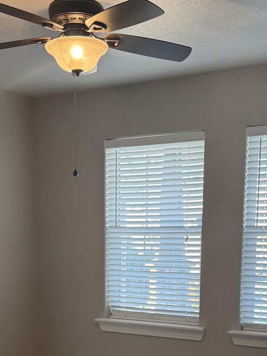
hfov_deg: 26.1
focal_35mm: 56
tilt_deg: -7.5
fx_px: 576
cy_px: 312
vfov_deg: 32.8
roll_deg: -1.7
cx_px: 137
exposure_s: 1/127
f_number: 1.78
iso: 200
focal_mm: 6.76
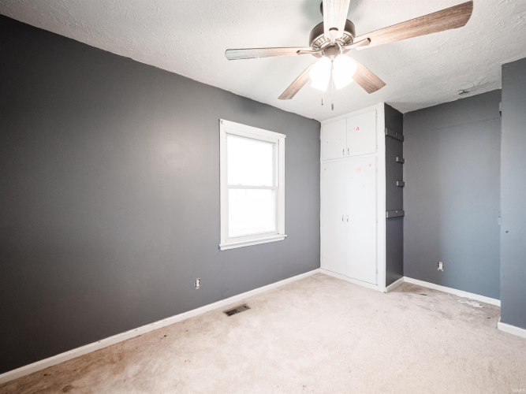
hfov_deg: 102.1
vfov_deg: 85.7
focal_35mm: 14
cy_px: 197
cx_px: 263
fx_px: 213
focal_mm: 7
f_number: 4
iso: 400
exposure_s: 1/15
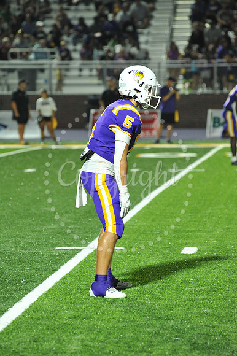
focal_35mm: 200
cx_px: 118
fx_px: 1977
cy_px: 178
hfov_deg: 6.9
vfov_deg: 10.3
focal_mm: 200
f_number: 5.6
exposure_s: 1/320
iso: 4000
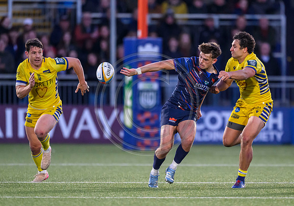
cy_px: 104
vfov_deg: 1.8
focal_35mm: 802
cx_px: 201
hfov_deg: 2.5
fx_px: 6654
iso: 5000
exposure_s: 1/1250
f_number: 4
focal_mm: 560
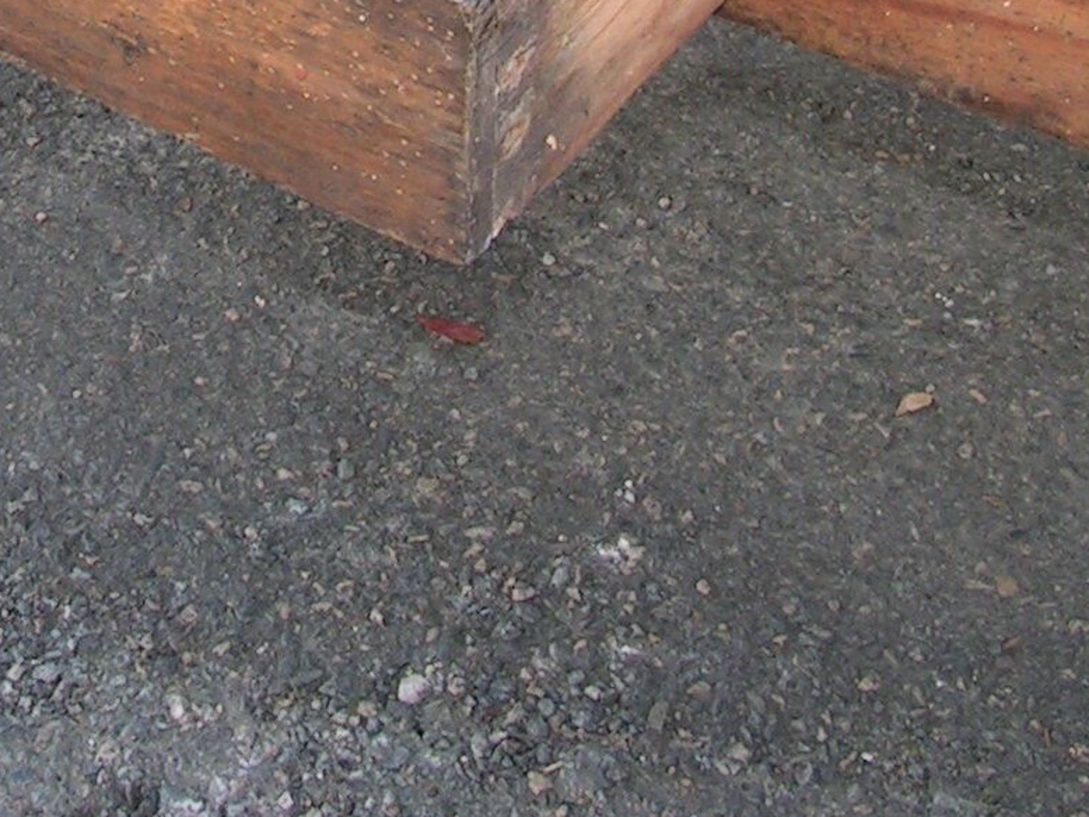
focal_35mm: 100
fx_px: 3147
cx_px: 118
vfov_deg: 14.3
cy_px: -208
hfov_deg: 19.3
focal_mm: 5.8
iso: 50
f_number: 5.6
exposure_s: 1/50
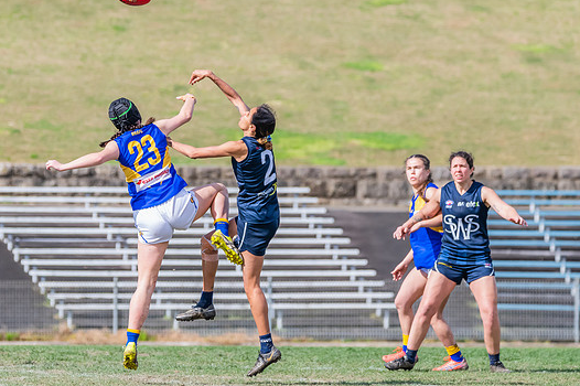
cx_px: 165
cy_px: 160
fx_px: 8598
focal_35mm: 534
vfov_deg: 2.6
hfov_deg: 3.9
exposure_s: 1/1600
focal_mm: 320
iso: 800
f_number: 8
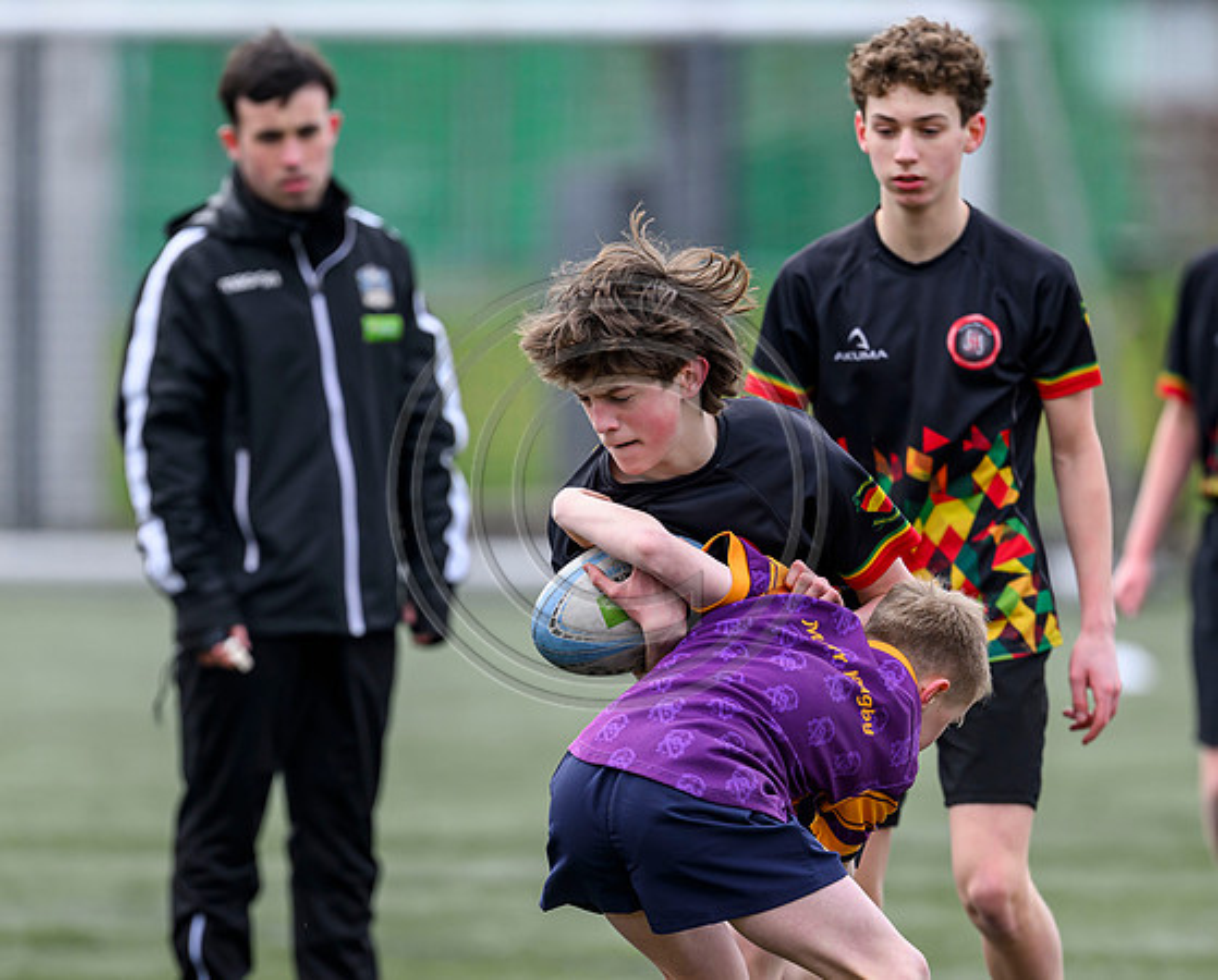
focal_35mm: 613
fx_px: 22154
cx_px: 749
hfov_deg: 3.1
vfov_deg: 2.5
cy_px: 621
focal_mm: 400
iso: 500
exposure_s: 1/1600
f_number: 3.5
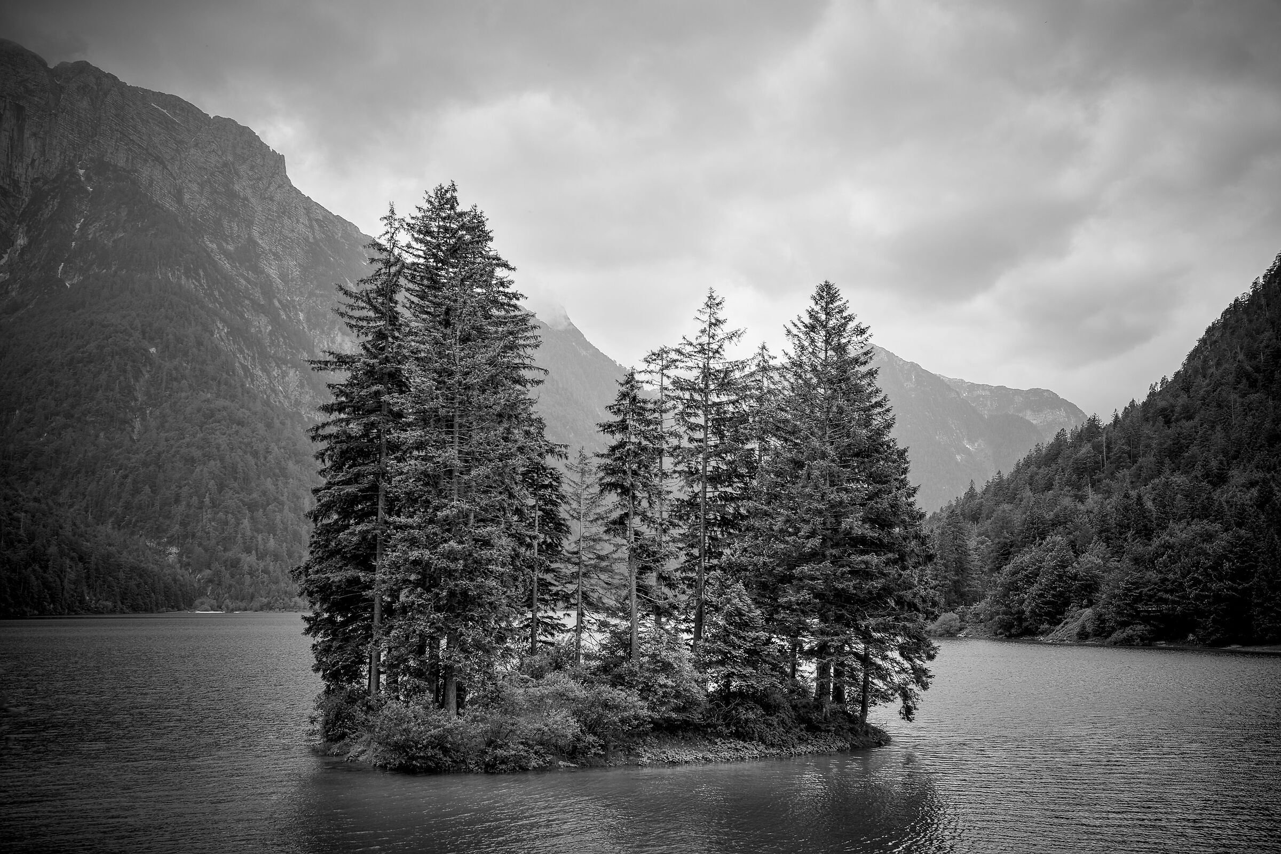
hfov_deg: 48.5
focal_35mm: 40
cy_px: 427
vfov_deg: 33.4
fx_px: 1423
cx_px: 640
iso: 100
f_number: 4
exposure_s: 1/1000
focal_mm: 40
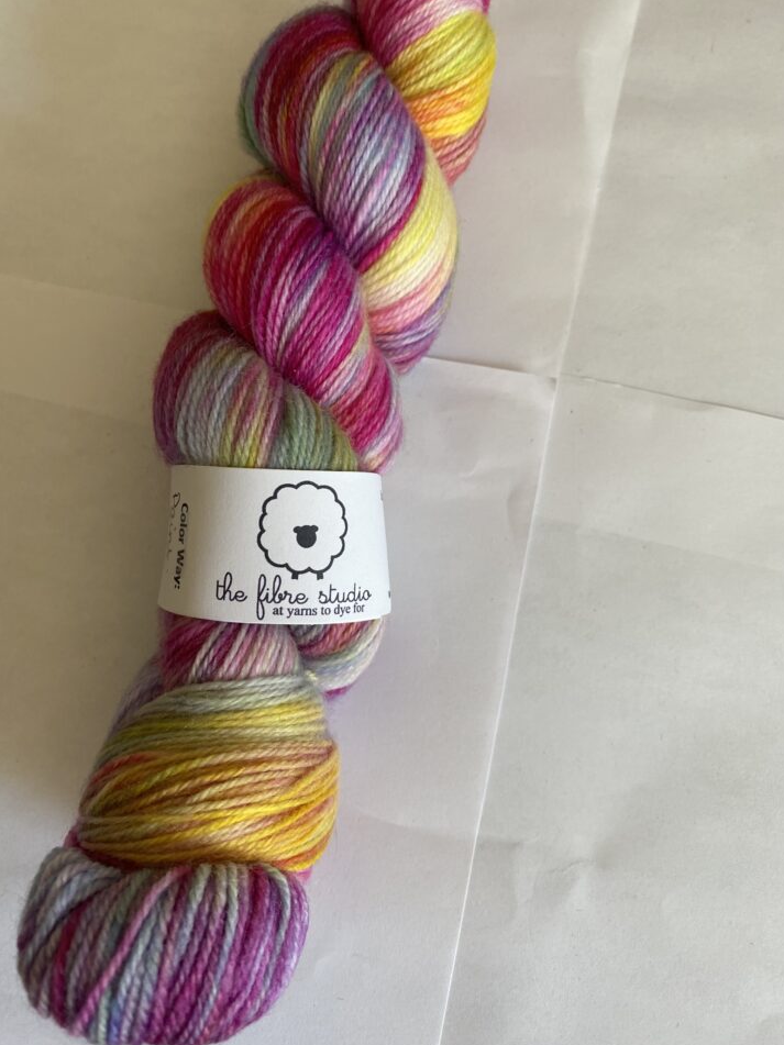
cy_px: 490
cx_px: 368
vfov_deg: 63.4
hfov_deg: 49.7
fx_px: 846
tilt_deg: -75.1
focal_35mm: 28
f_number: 1.8
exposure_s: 1/122
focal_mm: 4.25
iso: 100
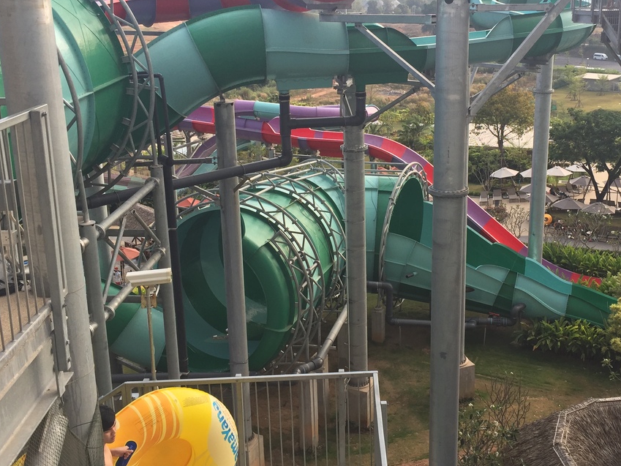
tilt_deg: -14.9
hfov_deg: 45.5
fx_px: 736
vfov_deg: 35.1
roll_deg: -0.5
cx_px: 375
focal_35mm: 41
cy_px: 198
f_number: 2.2
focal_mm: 4.15
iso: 32
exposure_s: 1/618
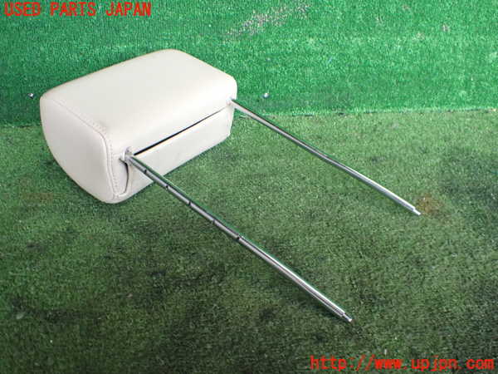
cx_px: 249
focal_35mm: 30
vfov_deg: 46.8
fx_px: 432
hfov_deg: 60.0
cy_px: 187
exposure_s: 1/125
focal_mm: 5.4
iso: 640
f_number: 2.3
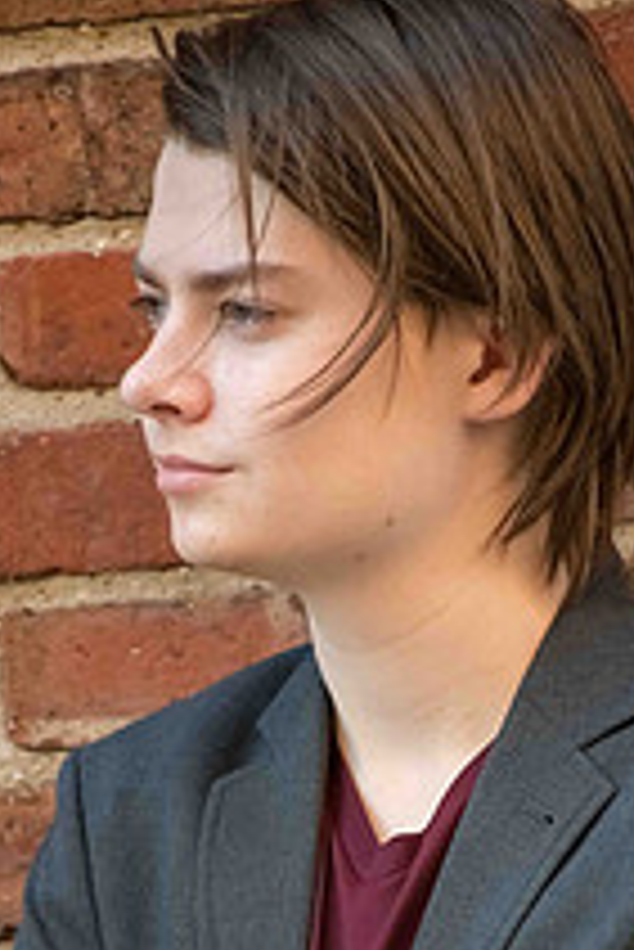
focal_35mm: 427
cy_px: 891
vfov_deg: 4.8
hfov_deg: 3.2
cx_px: 369
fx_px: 11261
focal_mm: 200
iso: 1600
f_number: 5
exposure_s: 1/640
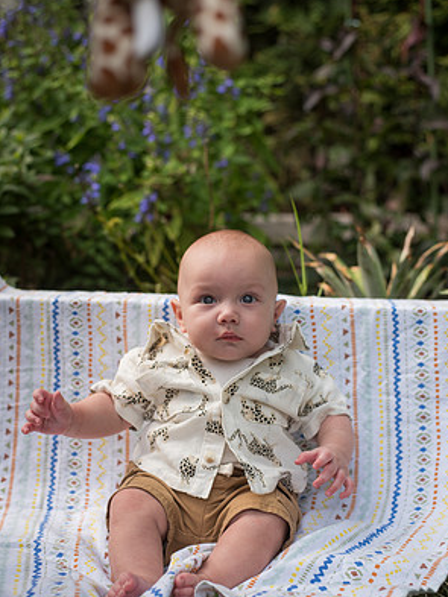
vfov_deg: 34.9
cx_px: 225
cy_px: 308
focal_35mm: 55
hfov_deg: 26.6
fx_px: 949
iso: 125
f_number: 3.2
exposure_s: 1/320
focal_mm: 50
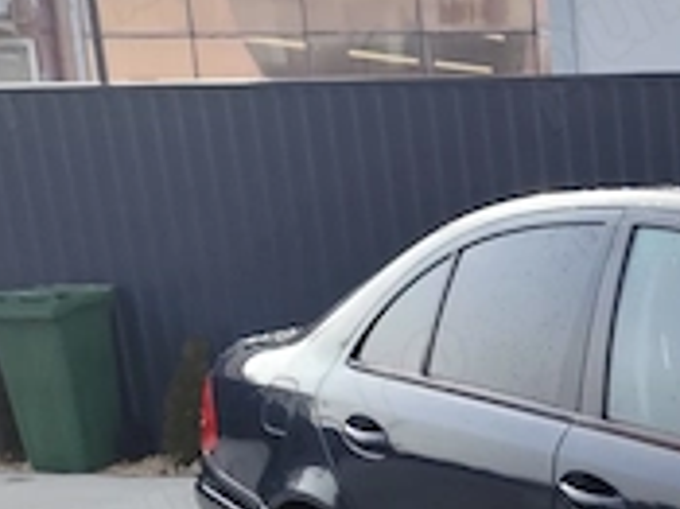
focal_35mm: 79
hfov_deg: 20.8
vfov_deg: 18.0
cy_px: 552
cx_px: 1034
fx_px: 1551
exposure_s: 1/886
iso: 50
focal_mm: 6.19
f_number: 1.65
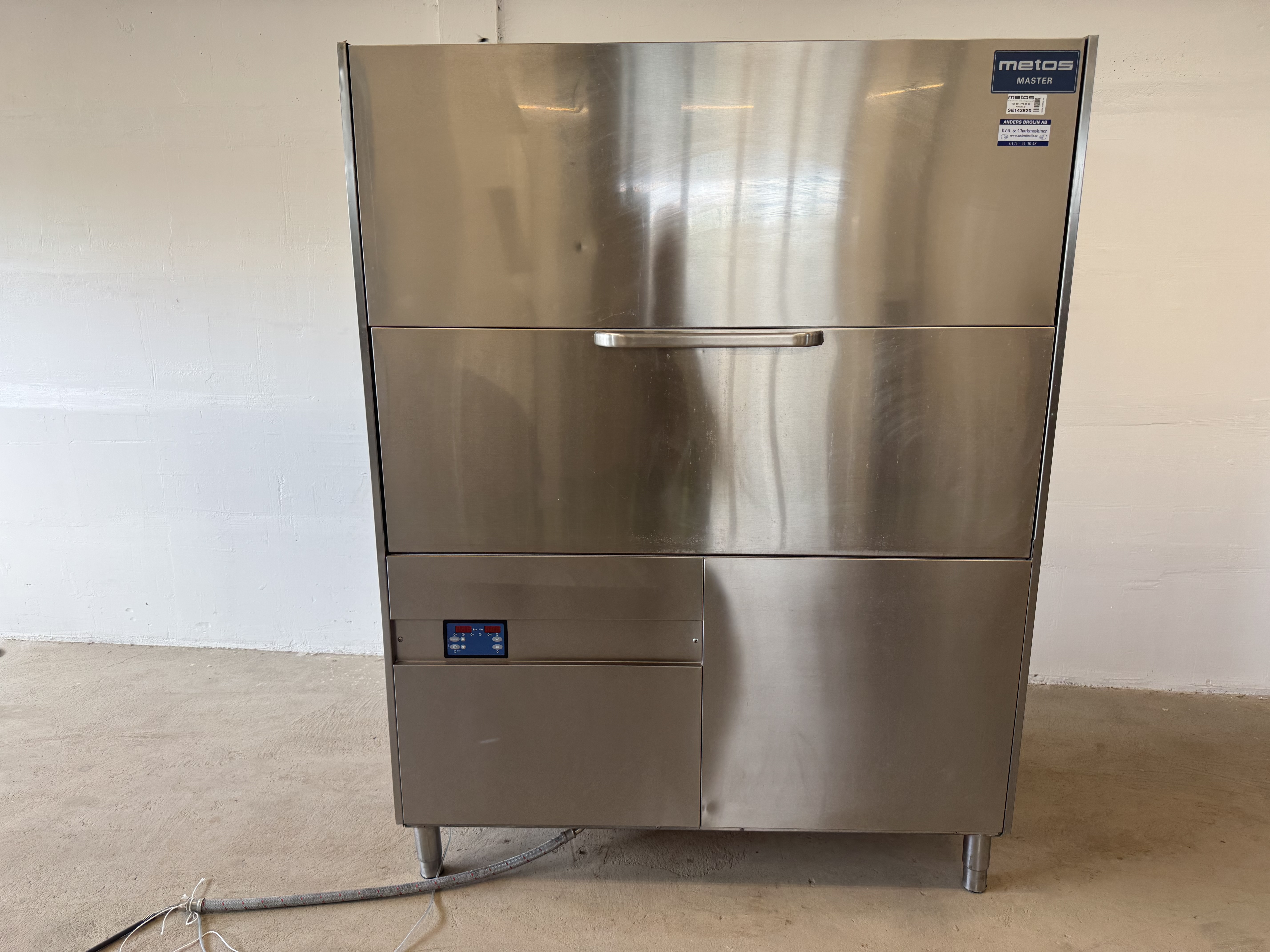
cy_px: 476
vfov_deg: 56.8
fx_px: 881
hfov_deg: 71.6
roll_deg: -0.5
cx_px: 635
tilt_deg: -13.2
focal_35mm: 24
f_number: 1.78
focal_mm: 6.76
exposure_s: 1/100
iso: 50
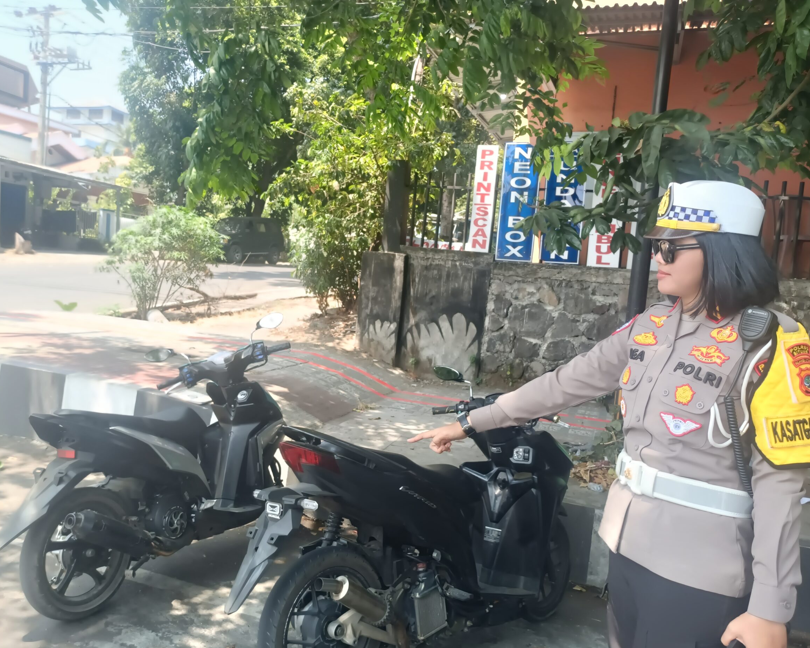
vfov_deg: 53.2
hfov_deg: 64.1
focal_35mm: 27
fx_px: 647
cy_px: 324
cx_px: 395
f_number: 1.7
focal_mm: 4.7
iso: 80
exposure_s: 1/101
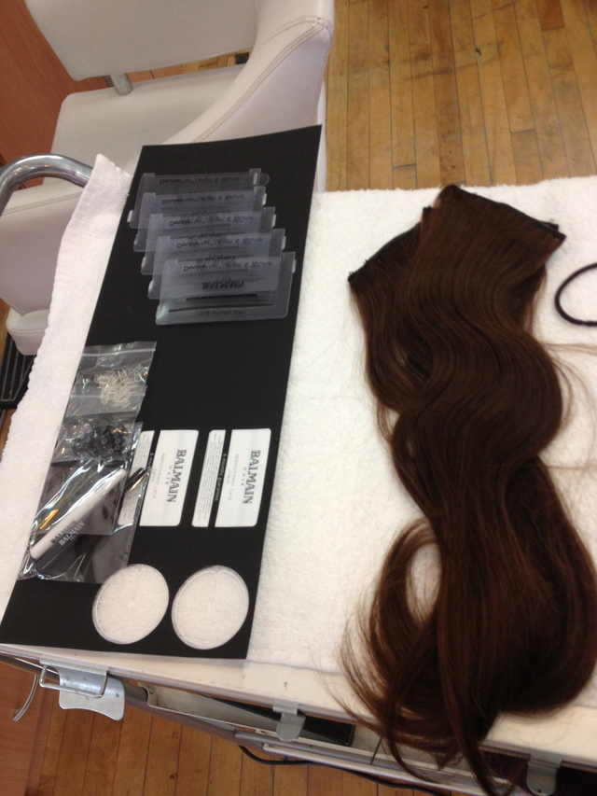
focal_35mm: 35
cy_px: 398
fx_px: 805
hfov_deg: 40.7
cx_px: 298
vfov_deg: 52.6
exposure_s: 1/20
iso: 80
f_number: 2.4
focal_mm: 4.28
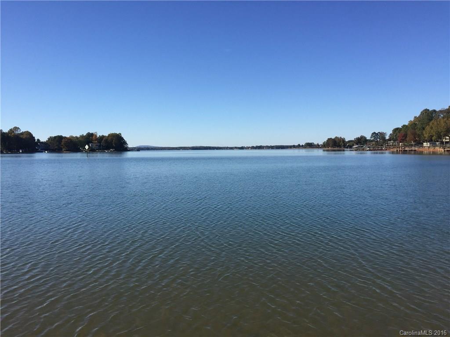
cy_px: 168
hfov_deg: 61.7
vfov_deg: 48.2
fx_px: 377
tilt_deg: -2.0
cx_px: 225
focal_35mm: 29
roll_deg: -0.2
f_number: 2.2
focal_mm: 4.15
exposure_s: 1/1980
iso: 32
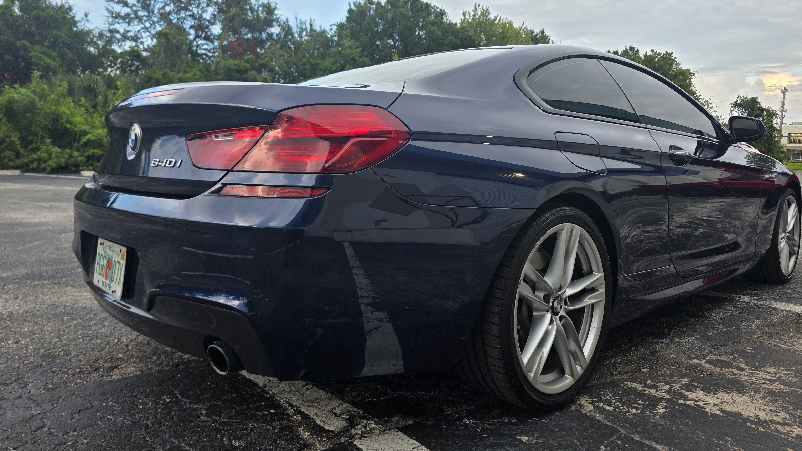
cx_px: 416
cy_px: 190
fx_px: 553
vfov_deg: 44.2
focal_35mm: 26
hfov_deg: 71.9
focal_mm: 6.3
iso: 64
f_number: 1.7
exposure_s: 1/180
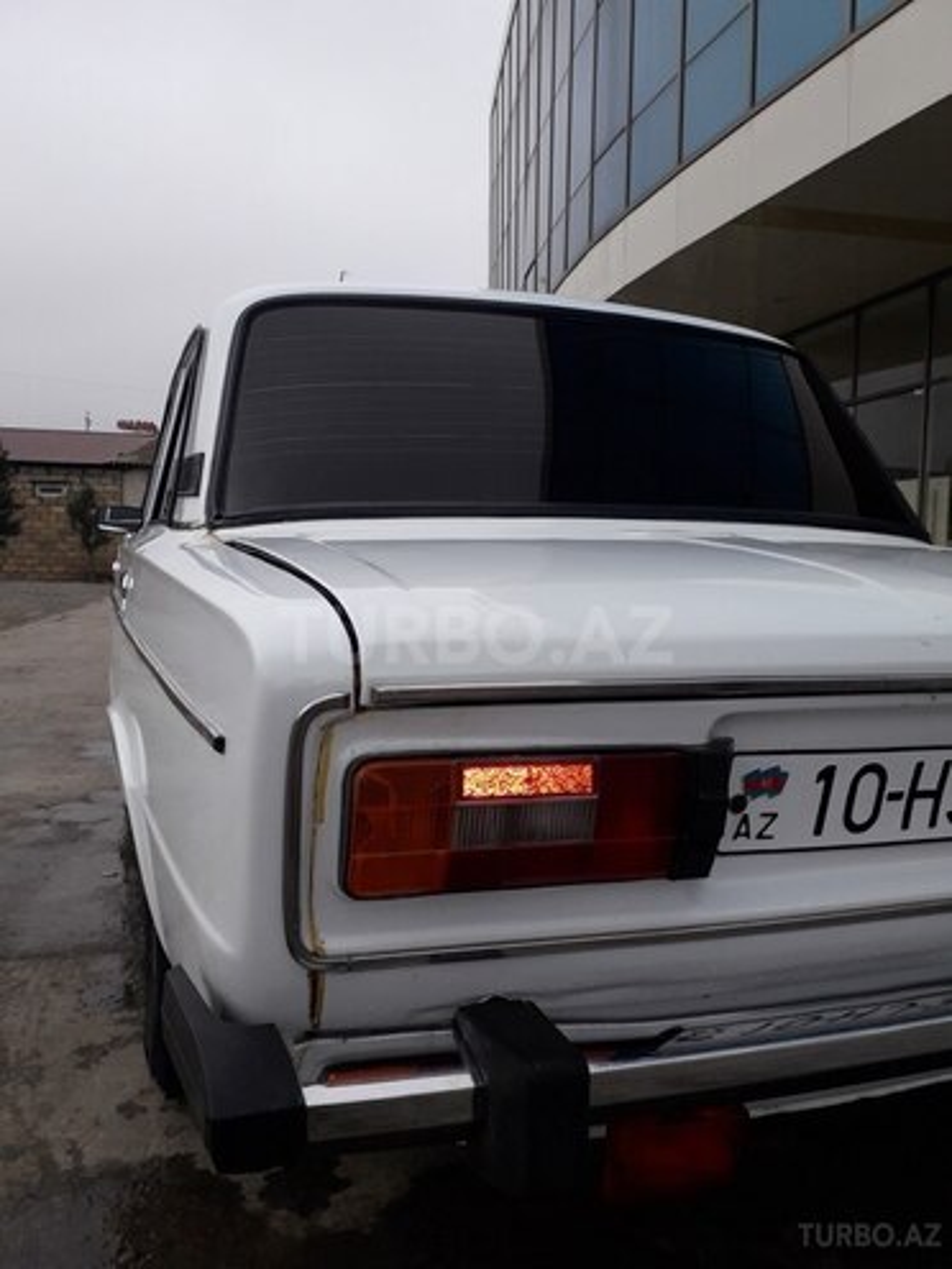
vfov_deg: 65.3
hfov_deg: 51.4
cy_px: 634
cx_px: 476
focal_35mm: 27
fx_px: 990
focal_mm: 3.6
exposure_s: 1/1271
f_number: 1.9
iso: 40
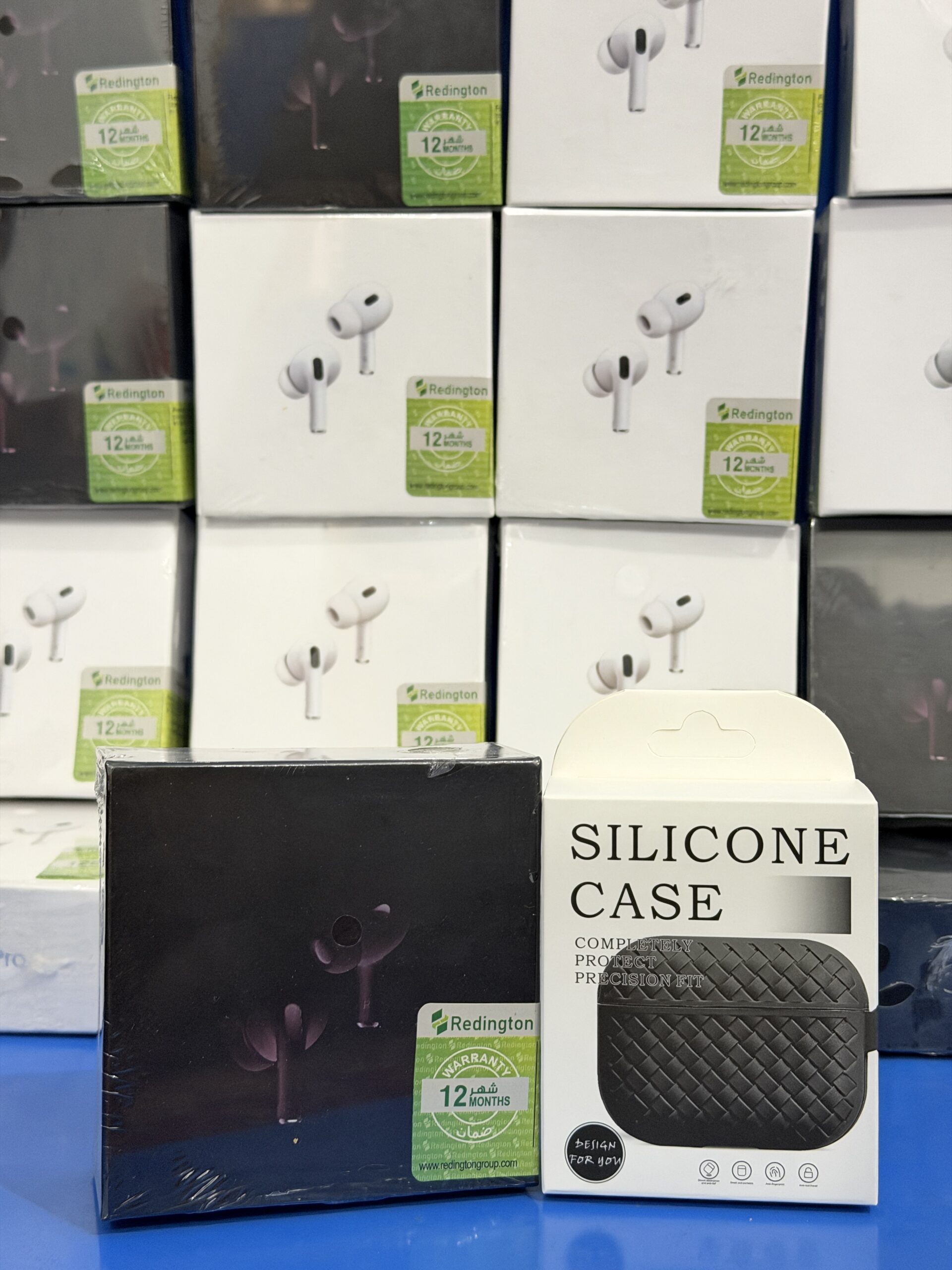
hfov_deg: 30.3
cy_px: 635
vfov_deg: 39.7
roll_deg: -0.5
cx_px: 476
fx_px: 1760
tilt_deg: -8.9
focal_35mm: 48
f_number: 1.78
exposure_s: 1/39
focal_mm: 6.76
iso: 500
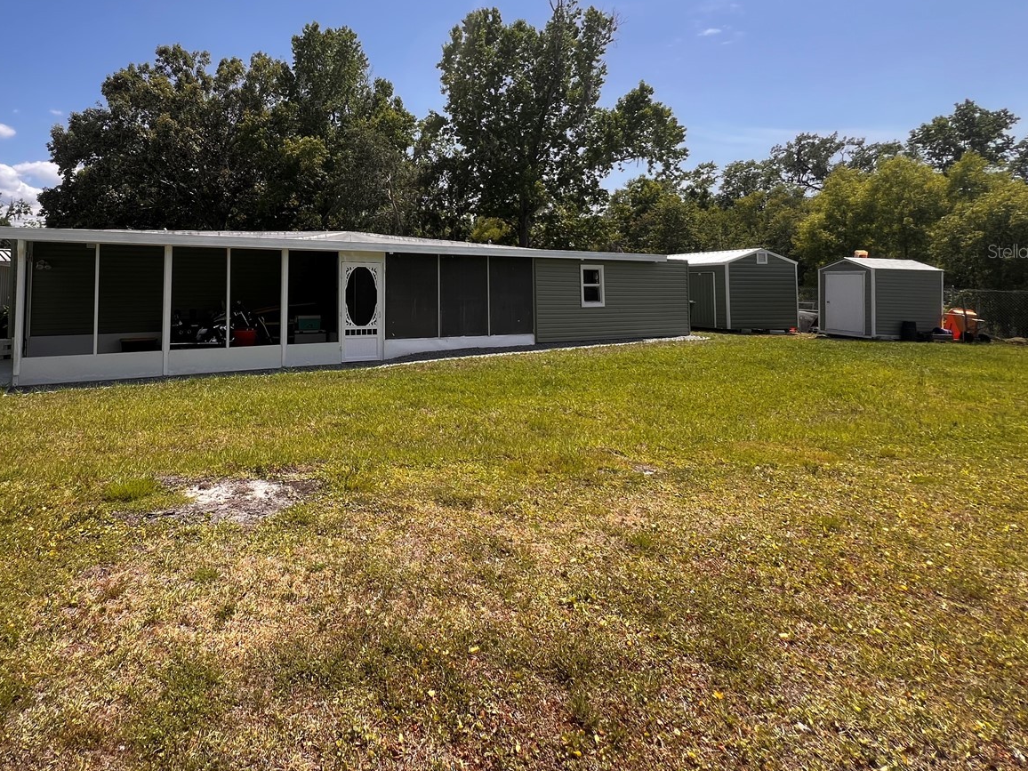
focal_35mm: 18
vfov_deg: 69.4
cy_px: 251
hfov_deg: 85.3
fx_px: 535
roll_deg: +0.6
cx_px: 360
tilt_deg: +3.0
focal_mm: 1.57
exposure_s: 1/919
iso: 32
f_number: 1.8
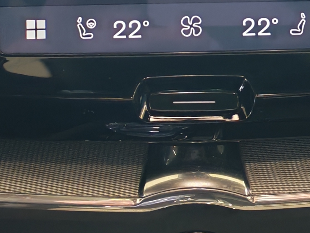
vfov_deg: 11.4
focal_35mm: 126
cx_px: 186
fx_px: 1129
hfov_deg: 15.6
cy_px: -78
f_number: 1.9
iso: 1250
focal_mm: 6.12
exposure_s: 1/50
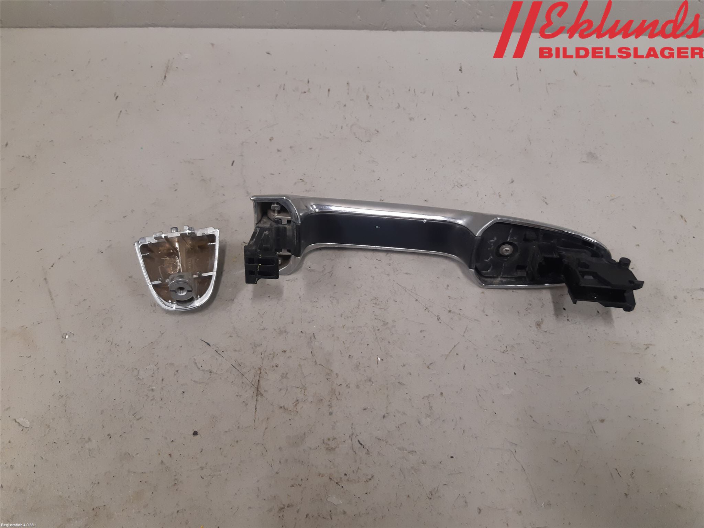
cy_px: 264
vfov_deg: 53.1
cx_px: 352
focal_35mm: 26
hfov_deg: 67.3
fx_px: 529
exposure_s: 1/50
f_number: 1.7
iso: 125
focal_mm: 3.93
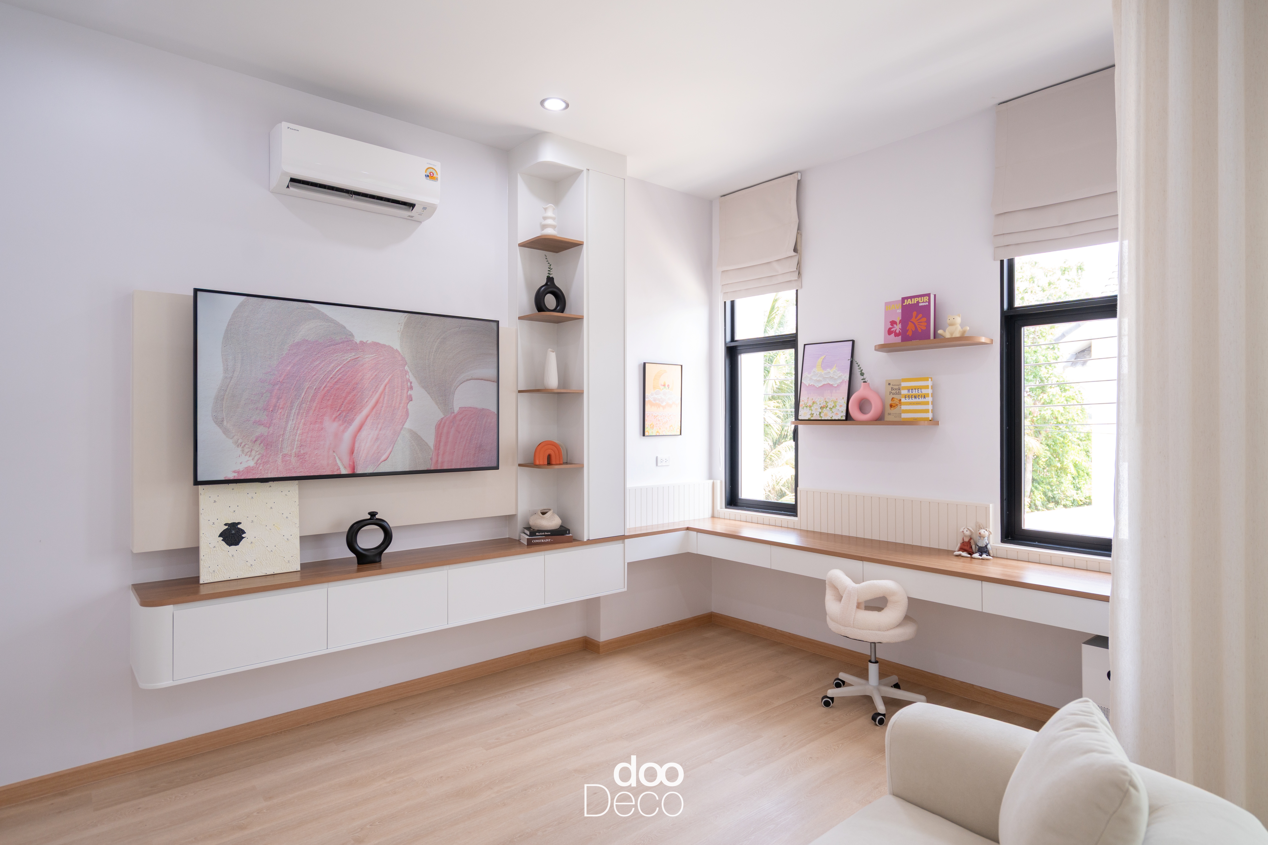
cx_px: 634
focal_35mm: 19
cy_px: 422
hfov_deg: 86.9
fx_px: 669
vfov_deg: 64.6
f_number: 4
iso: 320
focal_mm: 19
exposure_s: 1/100
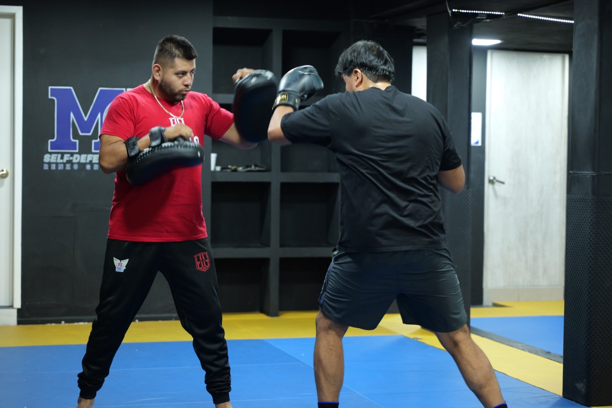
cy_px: 204
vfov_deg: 19.5
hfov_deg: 28.8
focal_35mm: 70
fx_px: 1190
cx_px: 306
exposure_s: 1/125
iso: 2500
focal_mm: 70
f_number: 2.8
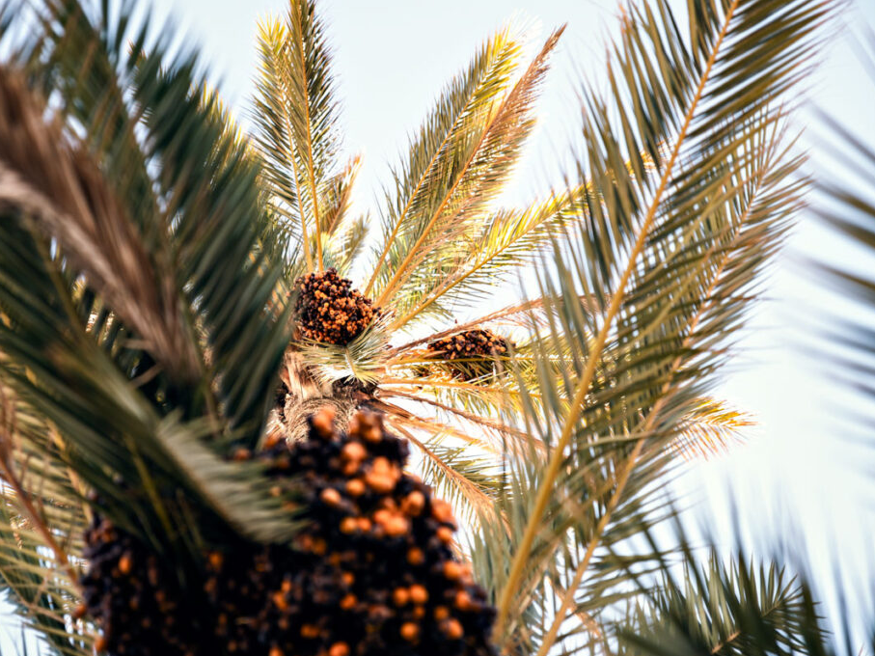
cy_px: 328
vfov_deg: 19.4
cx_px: 442
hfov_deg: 25.7
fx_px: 1921
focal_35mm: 76
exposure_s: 1/125
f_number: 3.5
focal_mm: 70
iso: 100
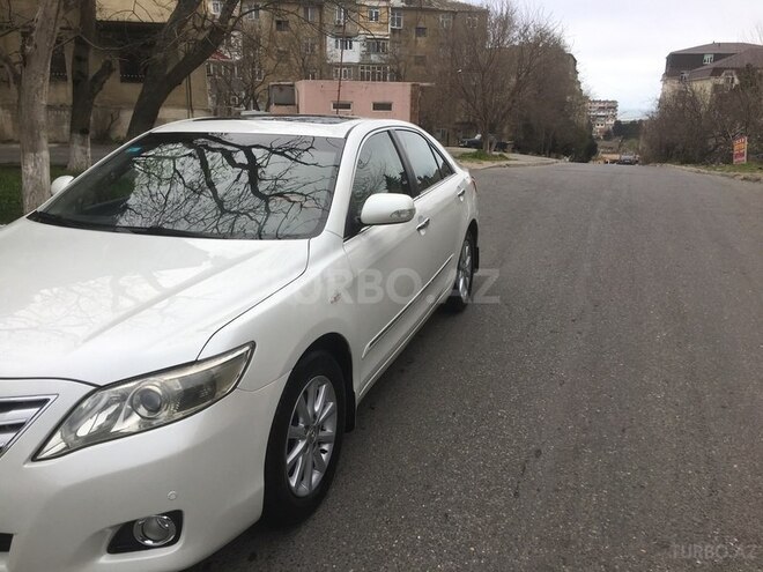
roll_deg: -1.7
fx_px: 639
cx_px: 382
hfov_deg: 61.7
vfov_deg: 48.2
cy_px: 286
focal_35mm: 29
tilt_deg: -15.8
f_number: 2.2
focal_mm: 4.15
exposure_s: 1/635
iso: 25
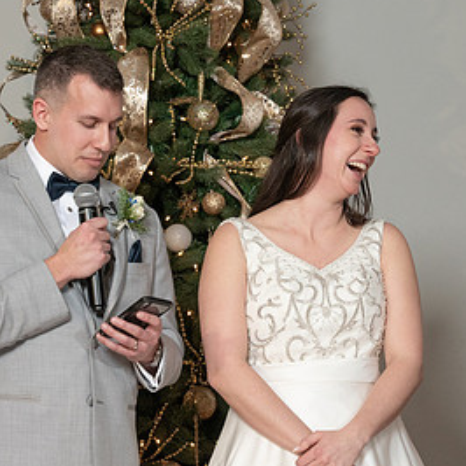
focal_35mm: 134
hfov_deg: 13.0
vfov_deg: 13.0
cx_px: 191
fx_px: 2041
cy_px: 276
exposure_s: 1/200
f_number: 5.6
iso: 2000
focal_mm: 70
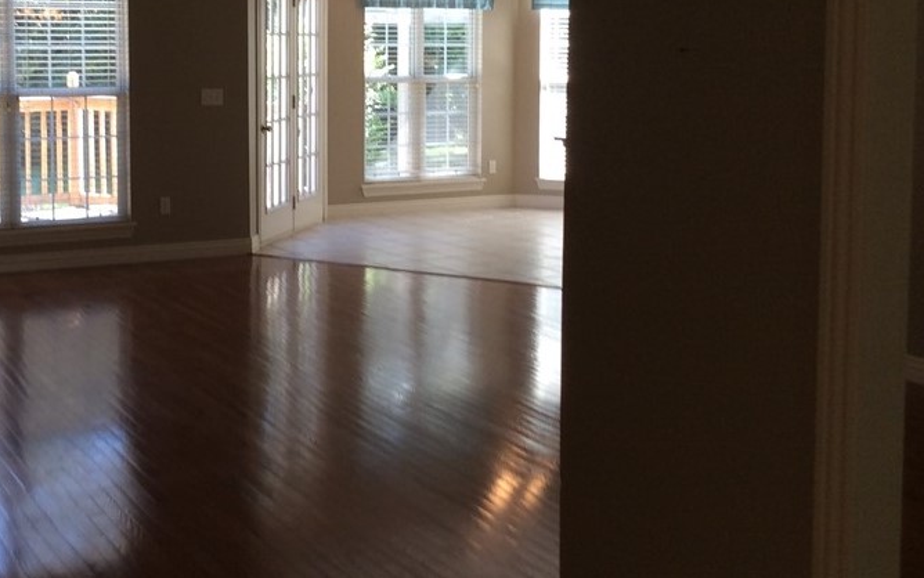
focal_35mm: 52
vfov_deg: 24.6
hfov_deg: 38.4
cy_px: 140
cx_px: 307
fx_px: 1310
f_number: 2.4
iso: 50
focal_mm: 3.3
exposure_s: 1/60
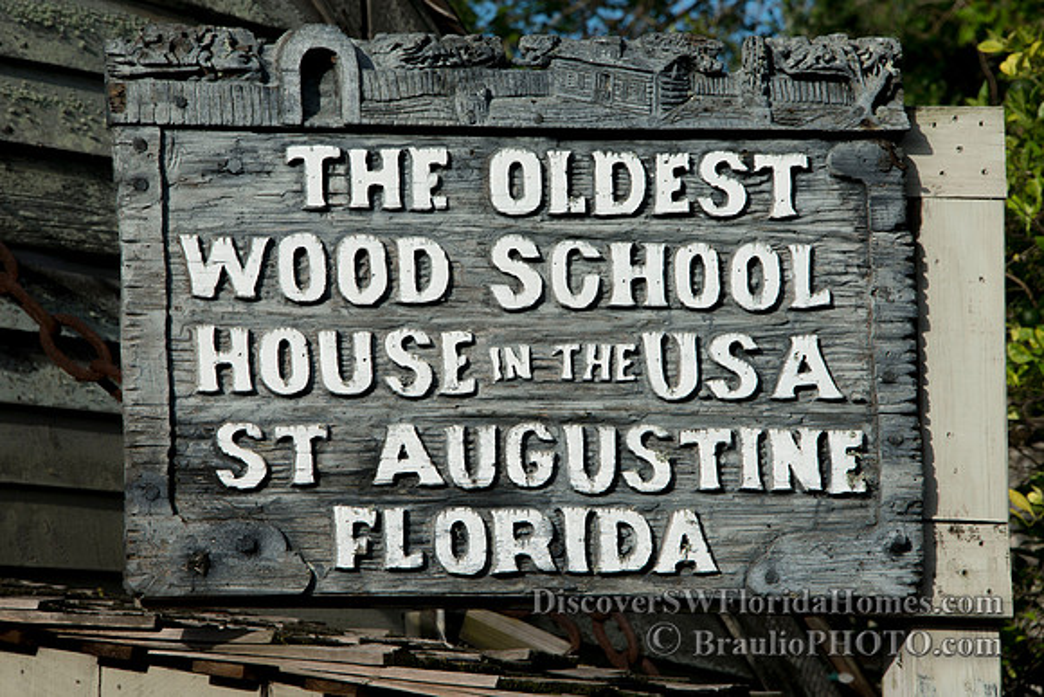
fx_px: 7497
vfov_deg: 5.3
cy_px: 348
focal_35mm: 258
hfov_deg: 8.0
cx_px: 522
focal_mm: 250
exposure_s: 1/400
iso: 320
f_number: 16
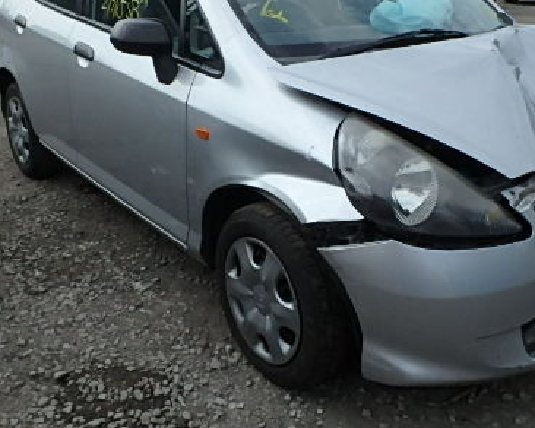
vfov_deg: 36.4
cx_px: 314
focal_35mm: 41
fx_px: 649
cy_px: 174
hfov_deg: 44.6
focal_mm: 4.2
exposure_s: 1/1250
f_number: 6.5
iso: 400
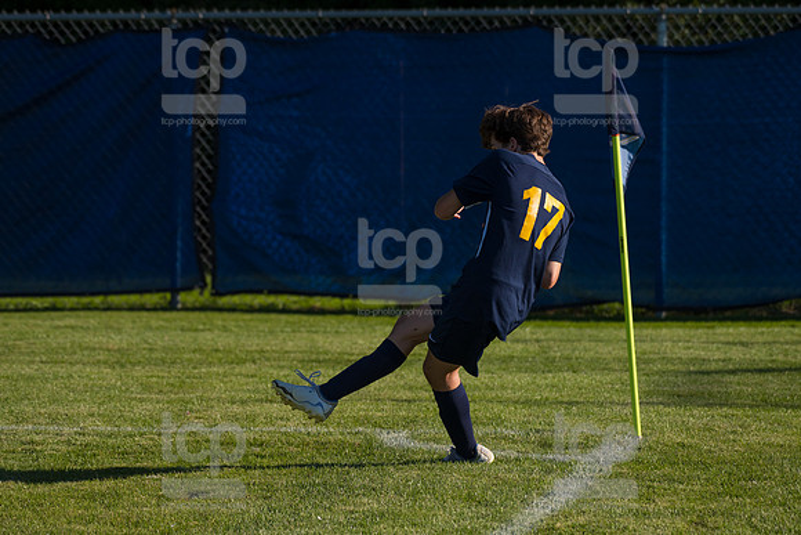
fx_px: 4451
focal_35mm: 200
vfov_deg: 6.9
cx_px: 400
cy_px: 268
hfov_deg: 10.3
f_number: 5.6
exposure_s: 1/2000
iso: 320
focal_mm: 200
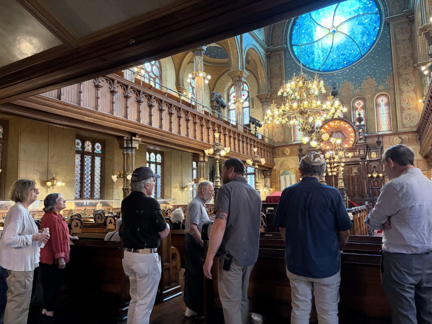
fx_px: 324
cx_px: 216
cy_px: 162
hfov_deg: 67.3
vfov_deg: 53.1
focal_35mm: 26
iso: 400
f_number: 1.6
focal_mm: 5.96
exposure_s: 1/60
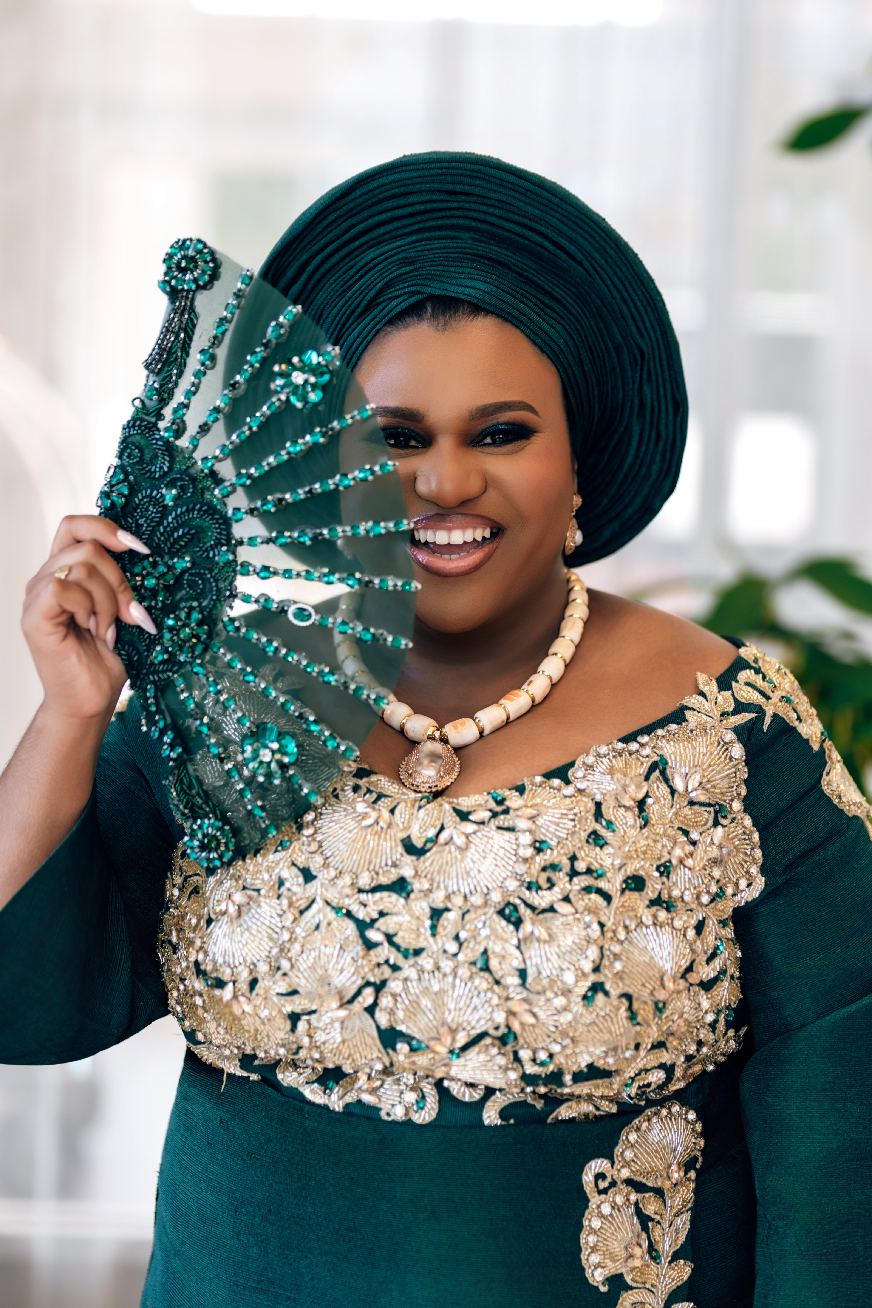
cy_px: 653
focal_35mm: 77
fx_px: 2797
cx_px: 427
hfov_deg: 17.7
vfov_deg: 26.3
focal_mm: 50
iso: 64
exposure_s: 1/160
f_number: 1.2
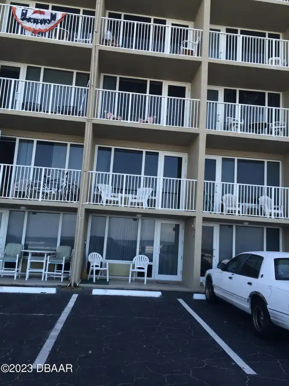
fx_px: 323
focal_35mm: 29
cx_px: 144
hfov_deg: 48.2
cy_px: 193
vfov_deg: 61.7
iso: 32
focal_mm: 4.15
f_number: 2.2
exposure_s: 1/500
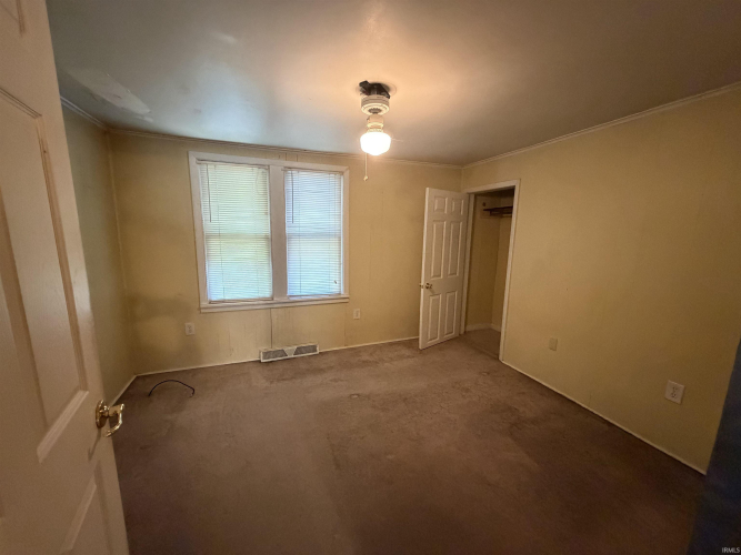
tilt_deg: -9.9
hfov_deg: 102.1
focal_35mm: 14
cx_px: 370
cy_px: 278
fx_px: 300
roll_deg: -0.9
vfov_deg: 85.7
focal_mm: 2.22
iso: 1000
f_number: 2.2
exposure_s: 1/60
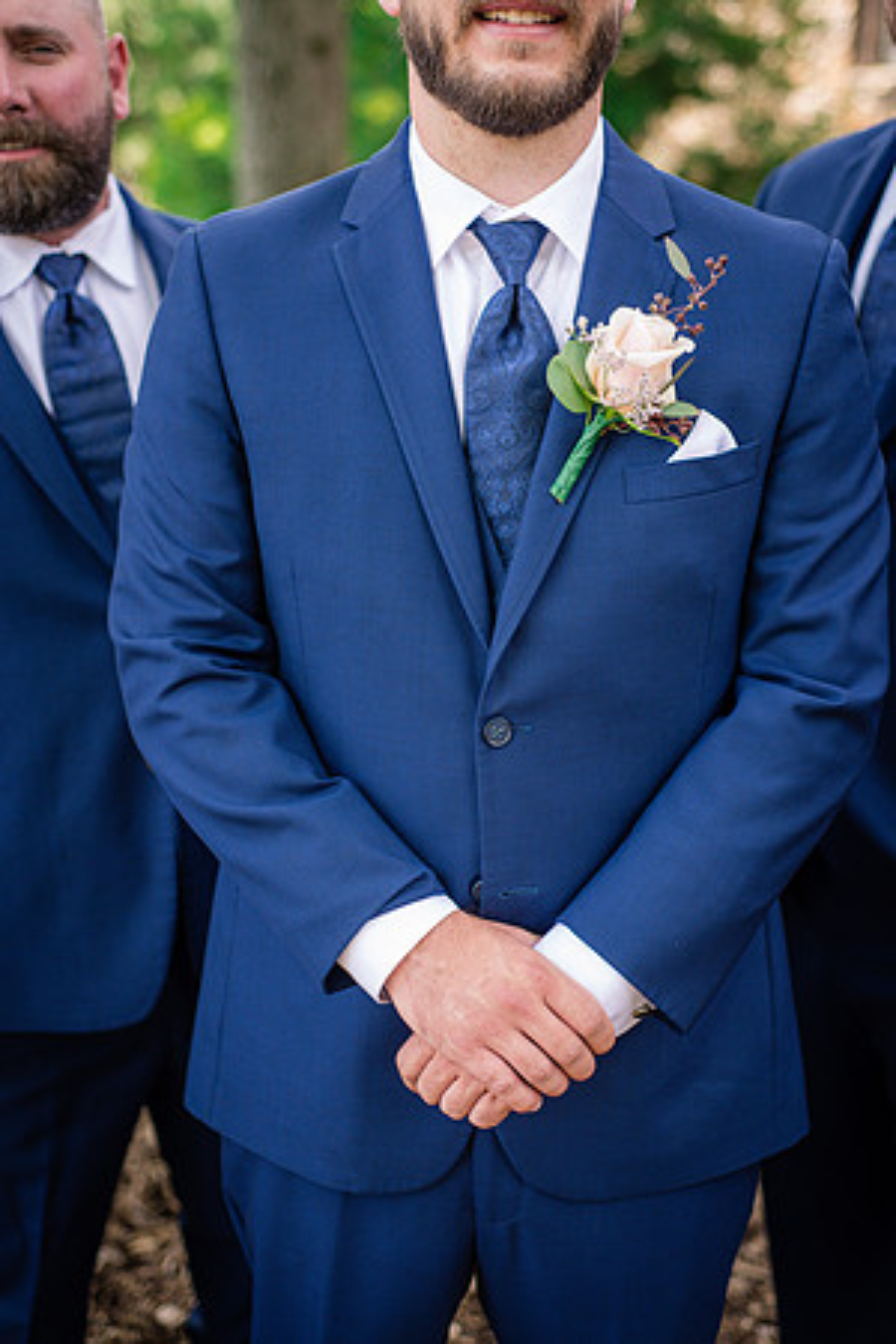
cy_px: 672
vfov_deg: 39.6
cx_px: 448
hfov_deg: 27.0
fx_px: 1867
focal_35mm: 50
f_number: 2.5
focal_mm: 50
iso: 400
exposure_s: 1/400
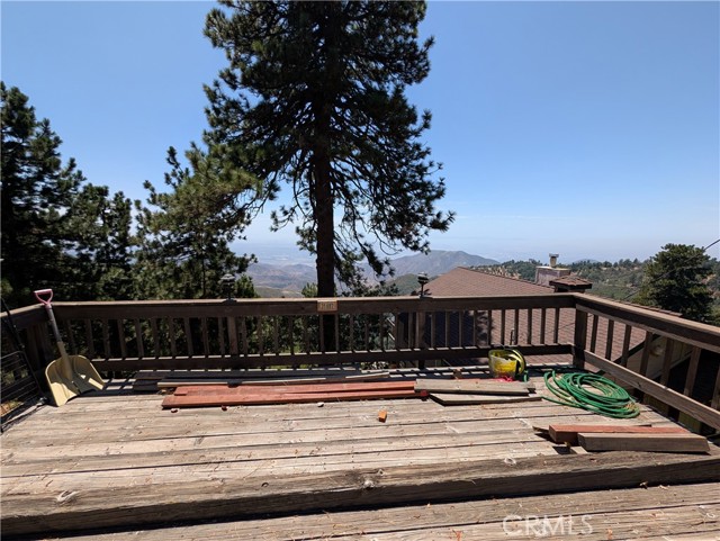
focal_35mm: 12
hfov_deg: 110.5
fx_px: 250
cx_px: 360
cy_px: 270
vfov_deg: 94.6
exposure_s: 1/2660
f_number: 1.7
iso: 52
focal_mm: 2.02
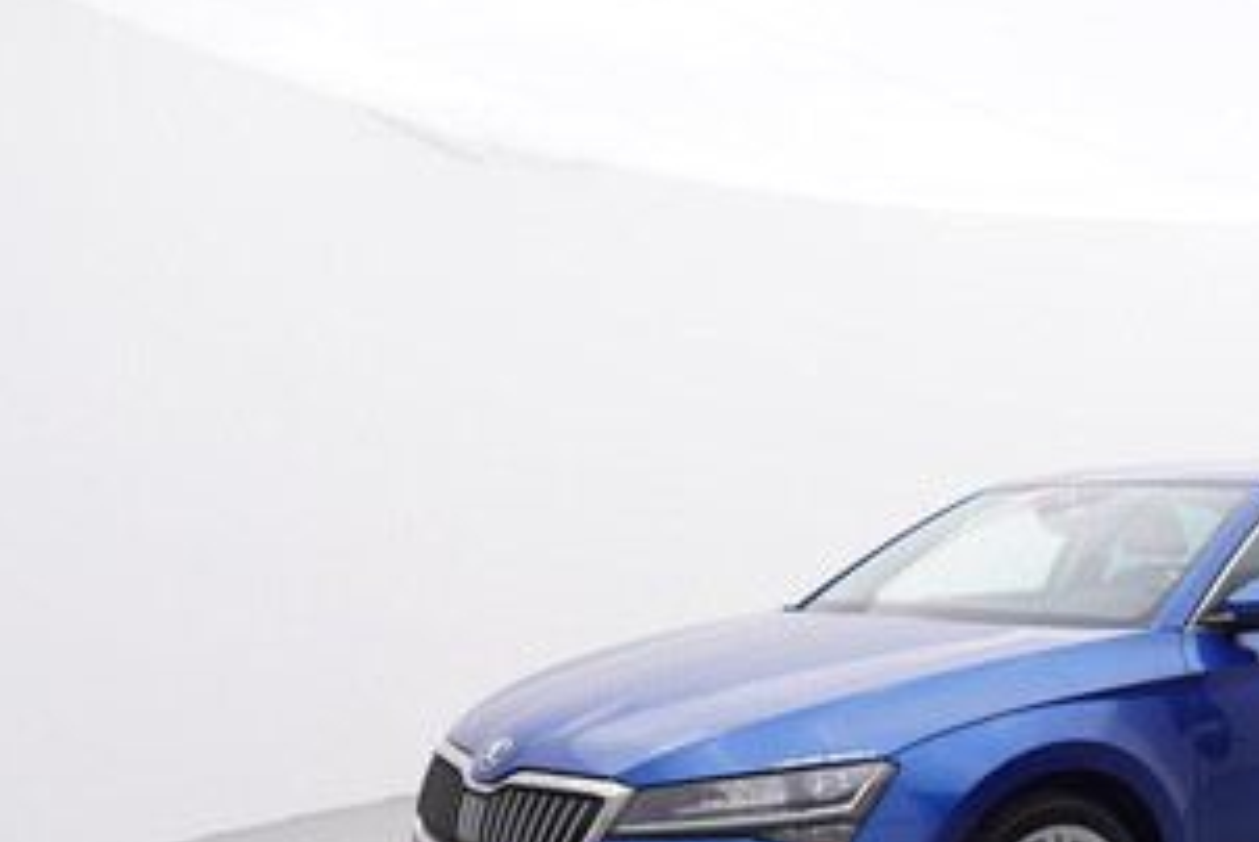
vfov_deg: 31.4
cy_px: 740
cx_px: 1128
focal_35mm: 41
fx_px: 1432
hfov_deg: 43.5
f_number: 5
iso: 200
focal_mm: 15
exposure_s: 1/80
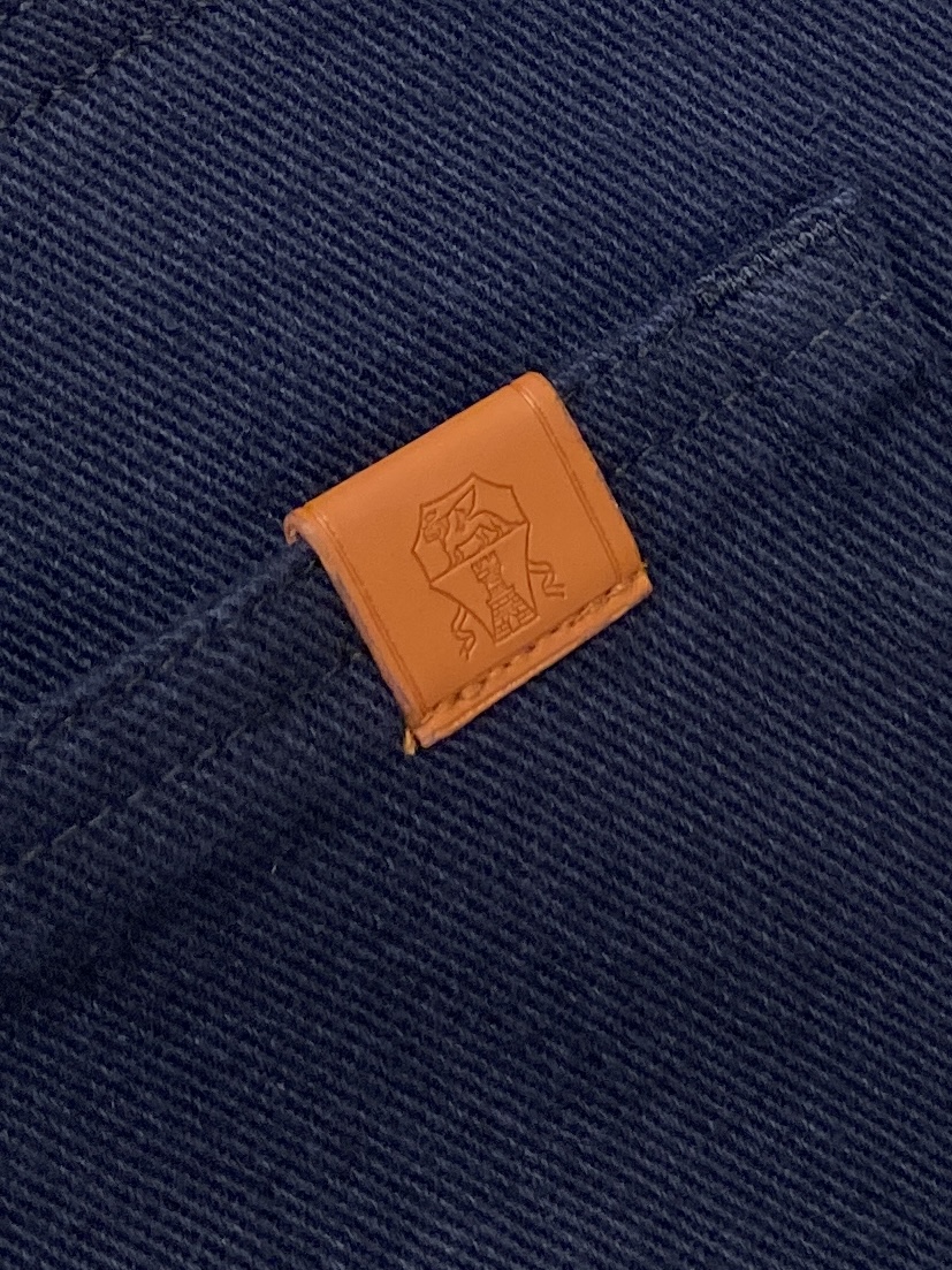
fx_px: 954
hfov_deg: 53.1
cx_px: 476
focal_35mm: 26
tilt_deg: -14.2
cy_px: 635
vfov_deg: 67.3
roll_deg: +15.8
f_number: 1.8
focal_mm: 4.25
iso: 100
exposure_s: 1/121
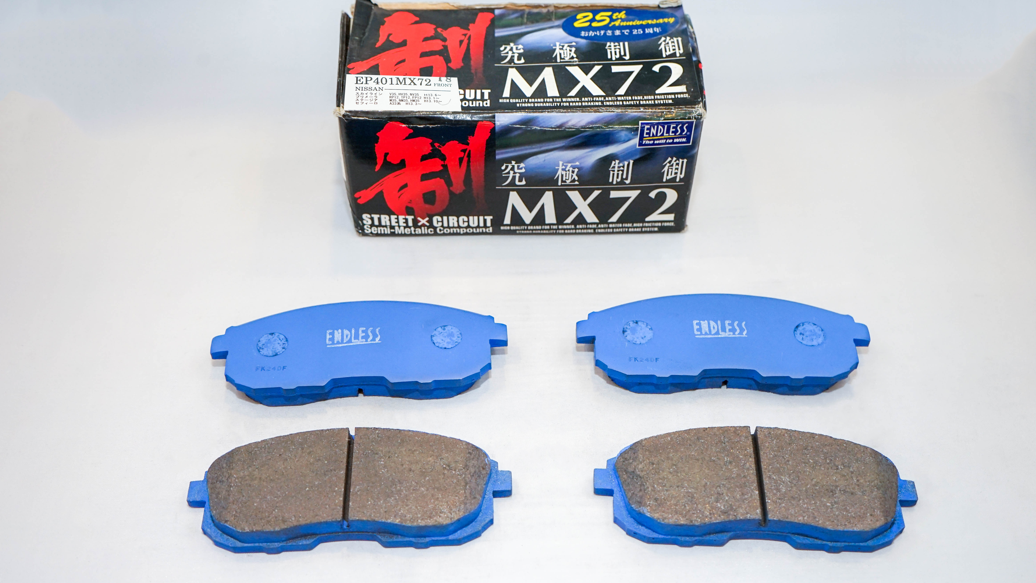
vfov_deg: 31.2
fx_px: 1044
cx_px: 520
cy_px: 310
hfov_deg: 52.8
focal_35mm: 38
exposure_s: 1/50
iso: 640
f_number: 5.6
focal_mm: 36
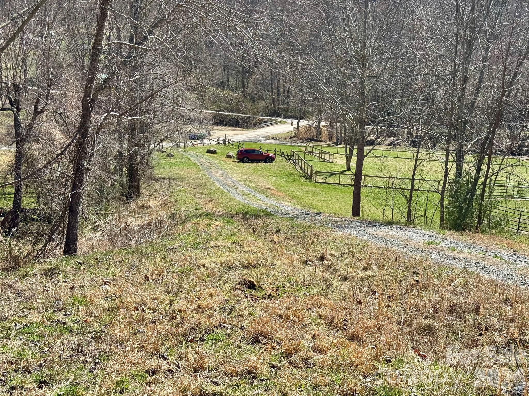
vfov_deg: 30.3
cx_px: 264
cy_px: 198
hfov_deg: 39.7
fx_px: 734
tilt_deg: -13.3
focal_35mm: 48
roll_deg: -2.6
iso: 64
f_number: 1.78
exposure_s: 1/2611
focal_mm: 6.76
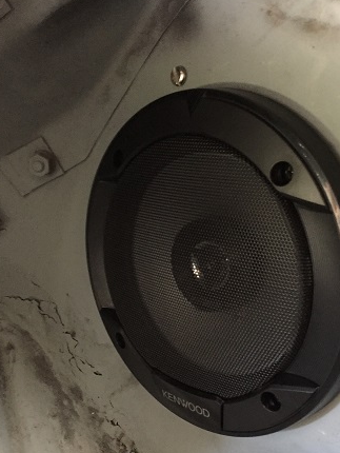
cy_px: 263
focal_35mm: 44
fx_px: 576
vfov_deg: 42.8
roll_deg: -0.7
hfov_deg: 32.9
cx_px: 161
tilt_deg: -13.4
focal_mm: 4.15
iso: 500
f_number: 2.2
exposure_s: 1/17
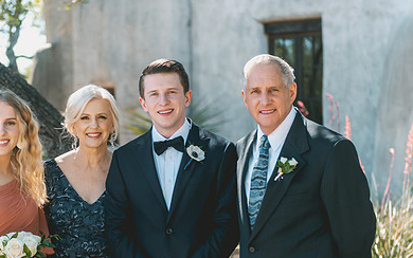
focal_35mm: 106
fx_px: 1193
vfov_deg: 12.3
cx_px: 151
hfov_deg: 19.6
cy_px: 201
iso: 200
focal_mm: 70
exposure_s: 1/1000
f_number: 2.8
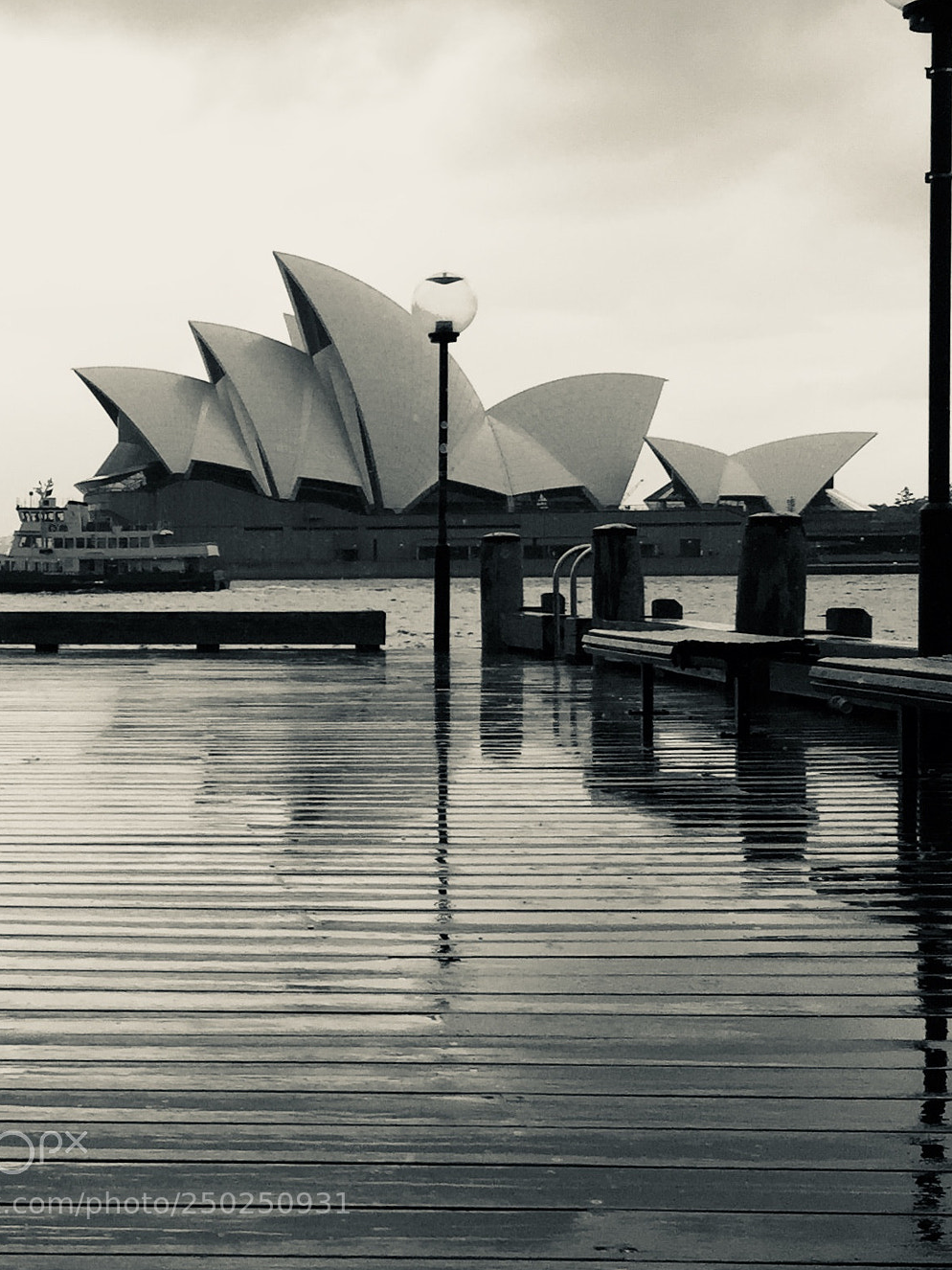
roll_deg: -0.2
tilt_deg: -0.1
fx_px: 1284
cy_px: 512
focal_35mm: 35
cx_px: 424
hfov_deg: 40.6
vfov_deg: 52.3
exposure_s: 1/2198
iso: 32
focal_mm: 4.15
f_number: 2.2
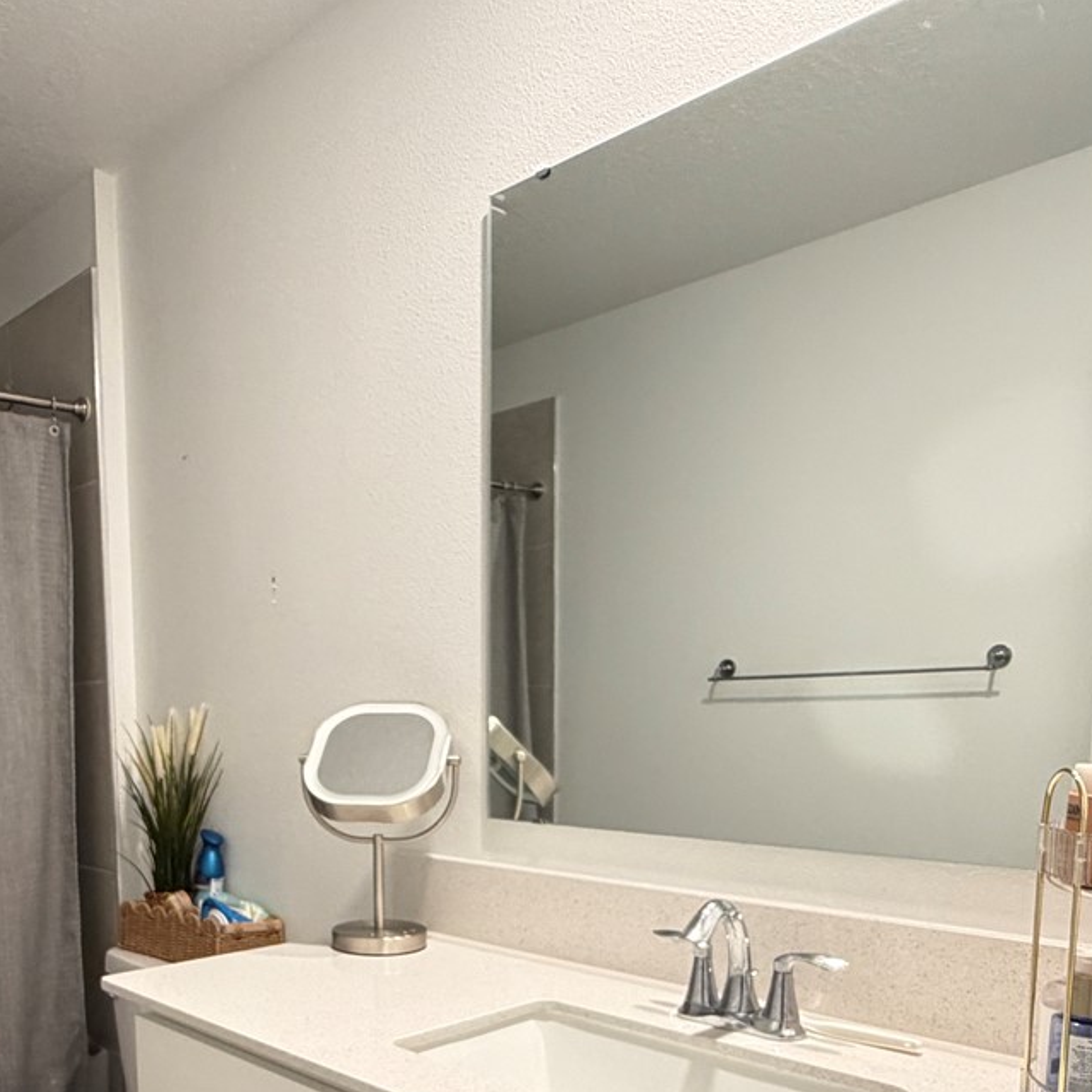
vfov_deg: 49.9
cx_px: 378
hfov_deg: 51.7
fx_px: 1106
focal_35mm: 31
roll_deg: +0.8
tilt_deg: -7.0
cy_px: 851
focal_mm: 2.22
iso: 320
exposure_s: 1/60
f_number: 2.2
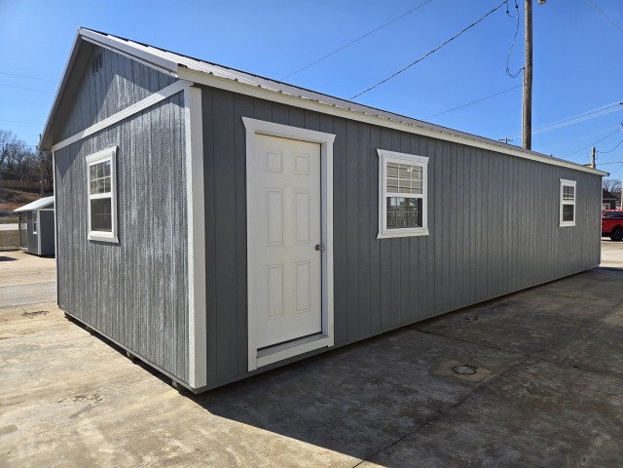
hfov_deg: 73.9
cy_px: 234
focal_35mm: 23
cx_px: 312
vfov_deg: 58.9
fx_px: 414
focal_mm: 5.4
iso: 25
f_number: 1.8
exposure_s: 1/1546
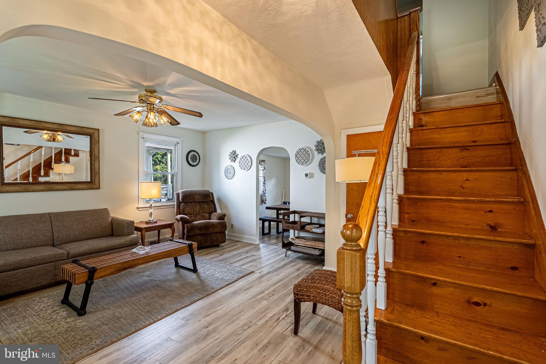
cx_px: 273
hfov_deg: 96.7
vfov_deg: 73.8
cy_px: 182
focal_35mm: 16
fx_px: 243
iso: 1000
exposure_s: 1/2000
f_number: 5.6
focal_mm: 16
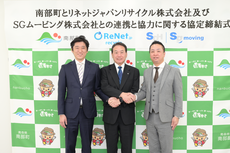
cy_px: 76
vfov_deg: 31.1
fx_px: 275
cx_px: 115
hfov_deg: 45.5
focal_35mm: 43
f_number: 5.6
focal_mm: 43
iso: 1250
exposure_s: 1/125
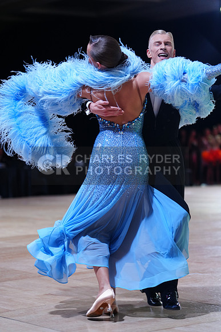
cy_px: 166
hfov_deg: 13.7
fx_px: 920
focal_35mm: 100
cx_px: 110
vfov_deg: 20.4
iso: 800
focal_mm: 100
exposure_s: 1/500
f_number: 2.8
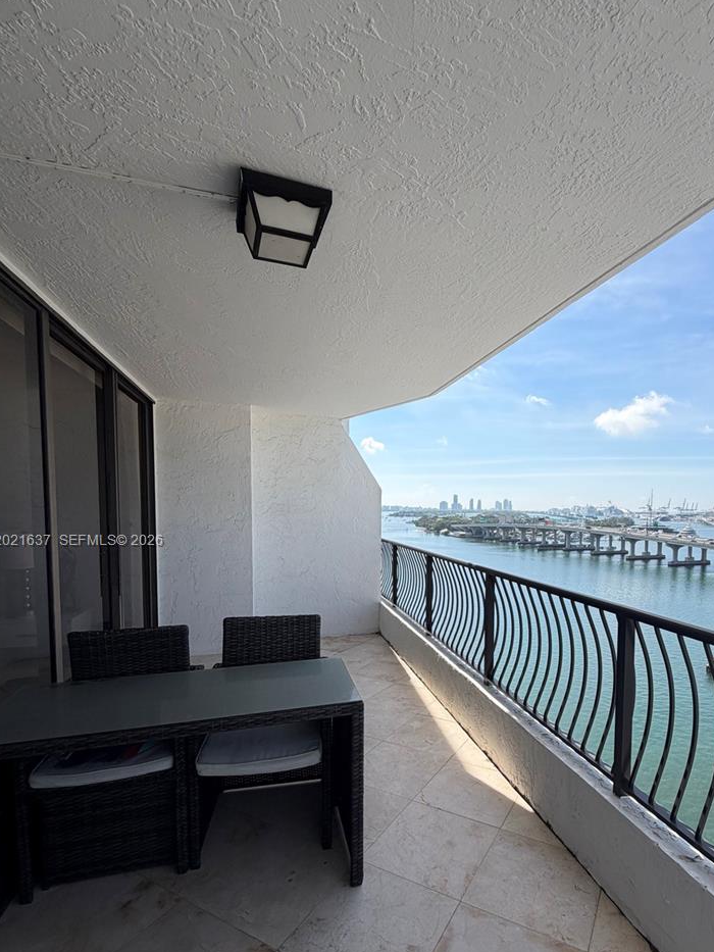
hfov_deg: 70.8
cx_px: 434
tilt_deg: -3.4
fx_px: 495
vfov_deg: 87.2
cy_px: 542
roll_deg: -1.4
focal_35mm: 18
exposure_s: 1/770
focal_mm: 2.22
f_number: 2.2
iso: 25
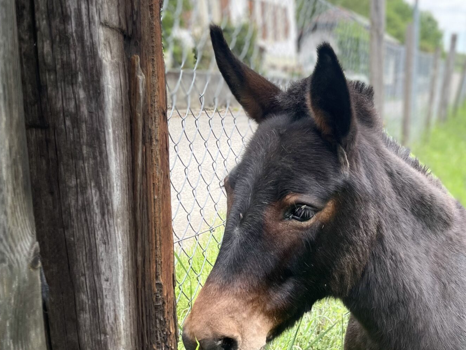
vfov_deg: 28.0
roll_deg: -2.3
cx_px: 421
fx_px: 673
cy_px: 314
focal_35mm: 50
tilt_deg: -19.6
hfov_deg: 35.8
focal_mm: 4.2
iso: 50
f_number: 1.6
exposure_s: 1/419
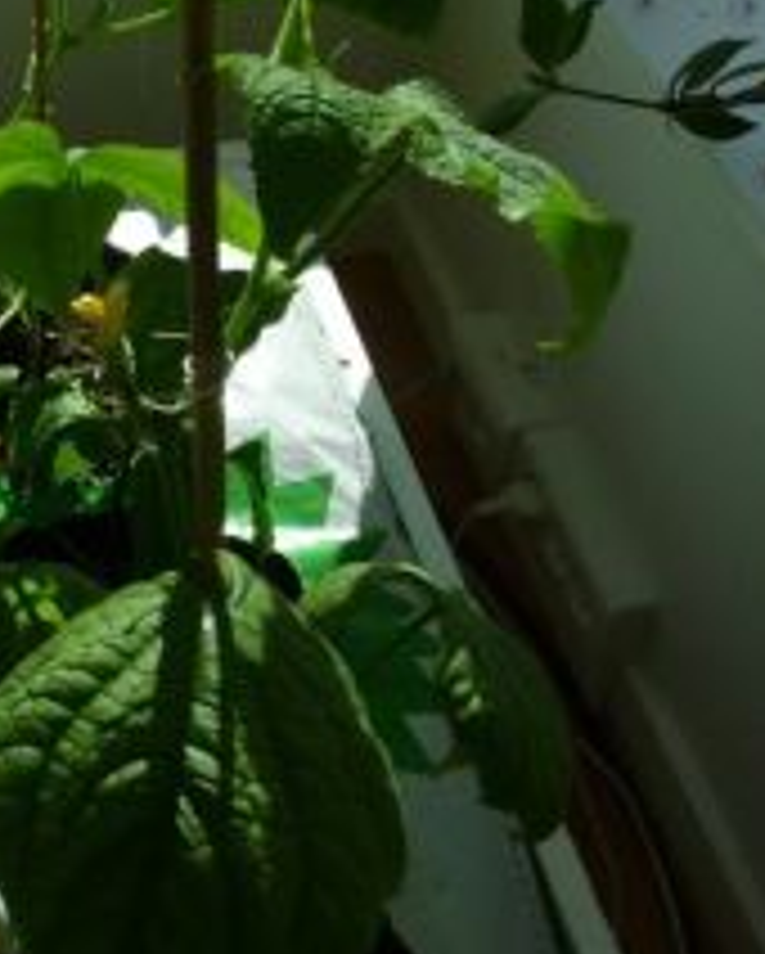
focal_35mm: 69
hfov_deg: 20.9
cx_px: -108
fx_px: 1950
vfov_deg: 25.4
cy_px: -108
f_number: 5
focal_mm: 4.1
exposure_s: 1/400
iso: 80
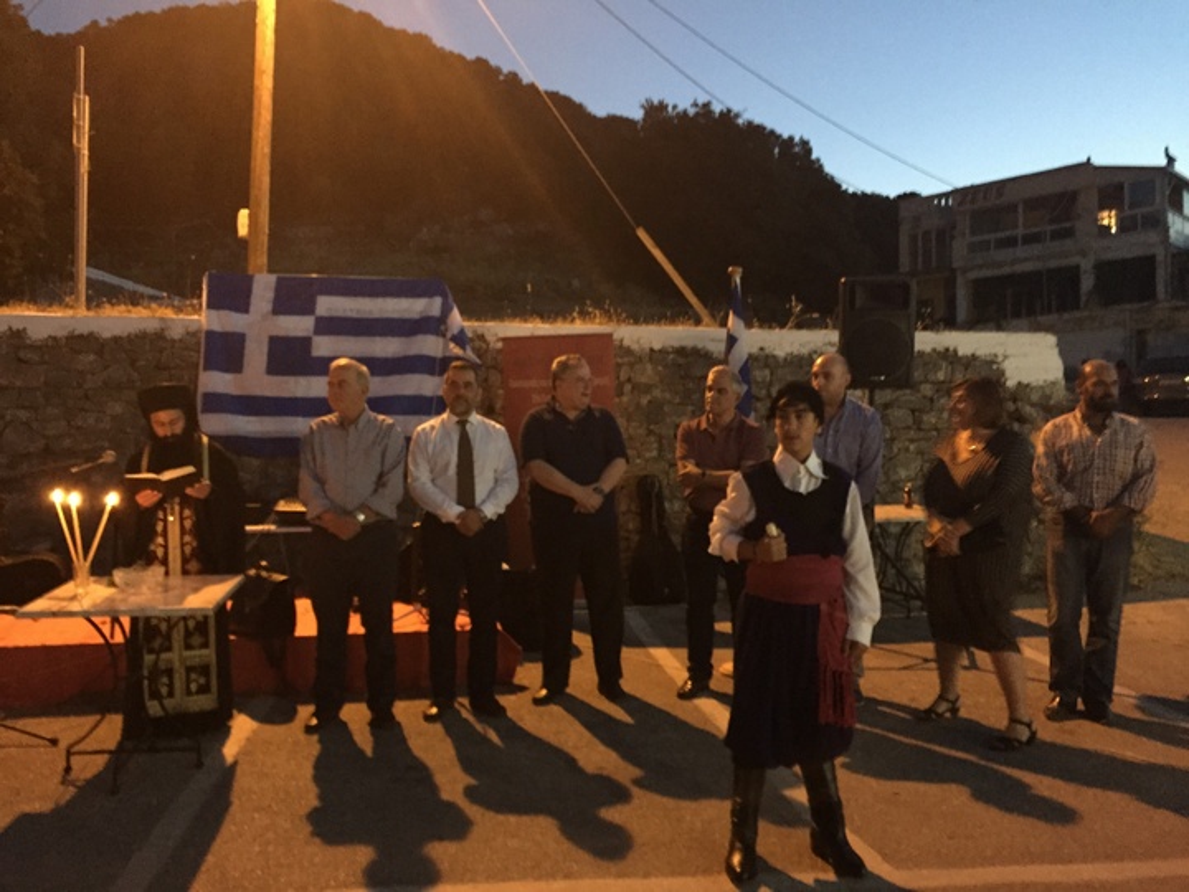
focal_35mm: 29
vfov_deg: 48.2
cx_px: 594
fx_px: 996
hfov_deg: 61.7
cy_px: 446
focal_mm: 4.15
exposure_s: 1/15
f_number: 2.2
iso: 500
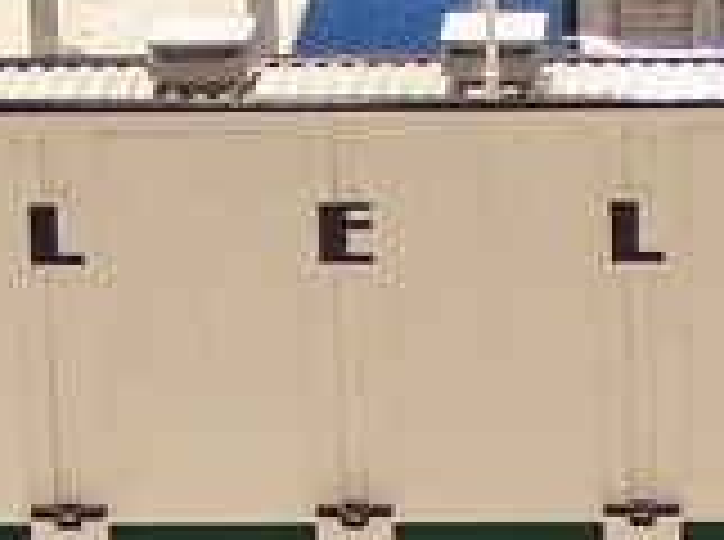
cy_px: 1116
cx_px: 621
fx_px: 6386
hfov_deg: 6.5
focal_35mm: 306
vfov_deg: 4.8
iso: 80
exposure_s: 1/3
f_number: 3
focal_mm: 8
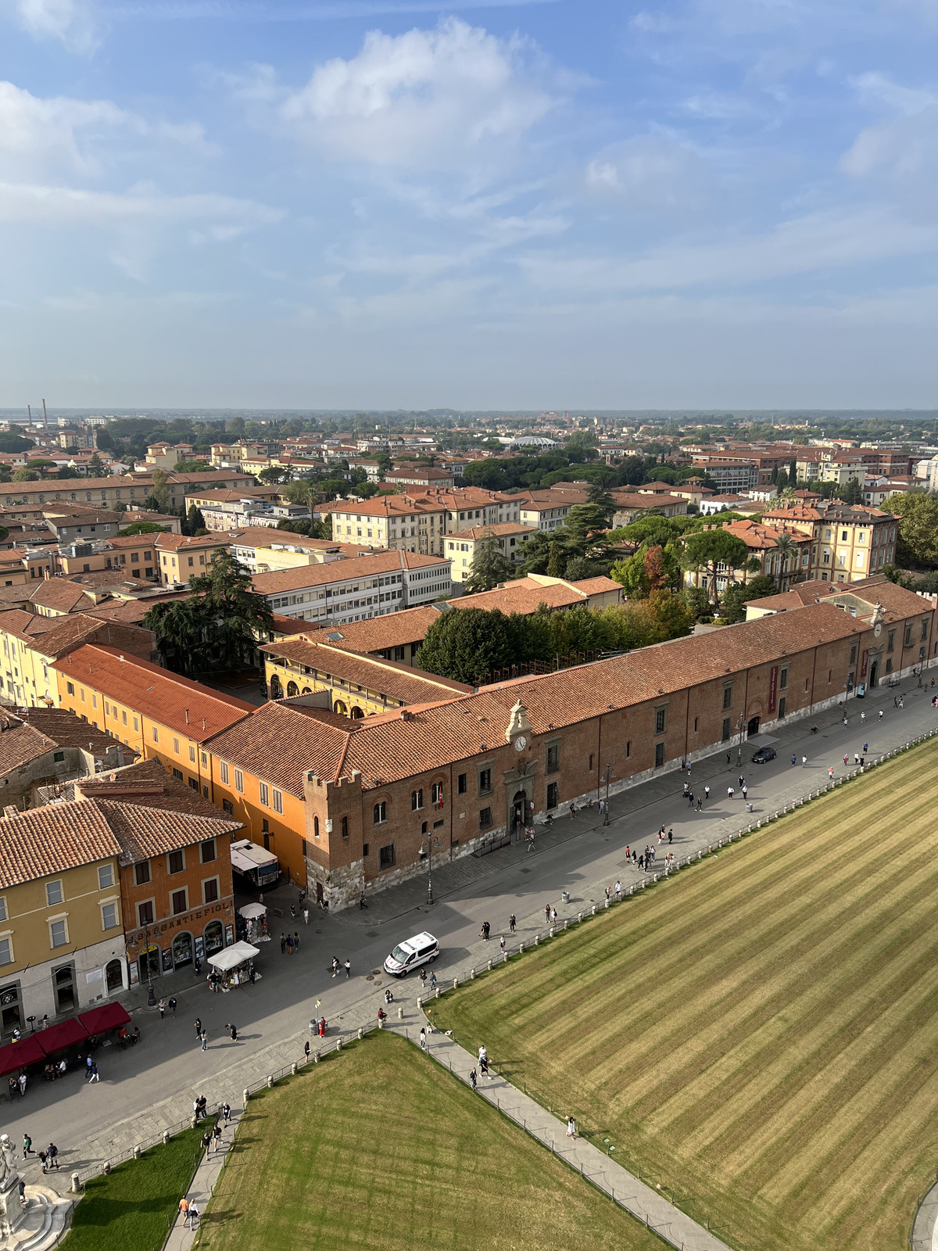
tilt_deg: -13.7
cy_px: 626
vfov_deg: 67.3
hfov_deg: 53.1
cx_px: 469
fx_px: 939
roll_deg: -0.1
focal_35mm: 26
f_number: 1.5
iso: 50
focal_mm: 5.7
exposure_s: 1/3831
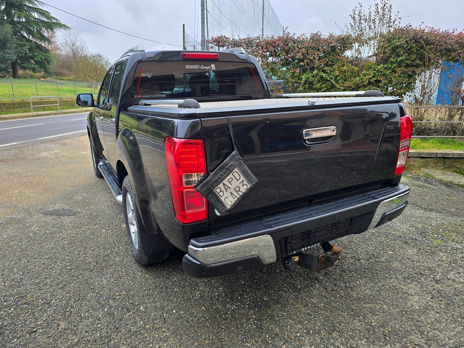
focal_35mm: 23
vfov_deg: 58.9
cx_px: 232
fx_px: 308
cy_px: 174
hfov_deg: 73.9
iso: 12
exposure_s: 1/180
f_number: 1.7
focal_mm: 6.3
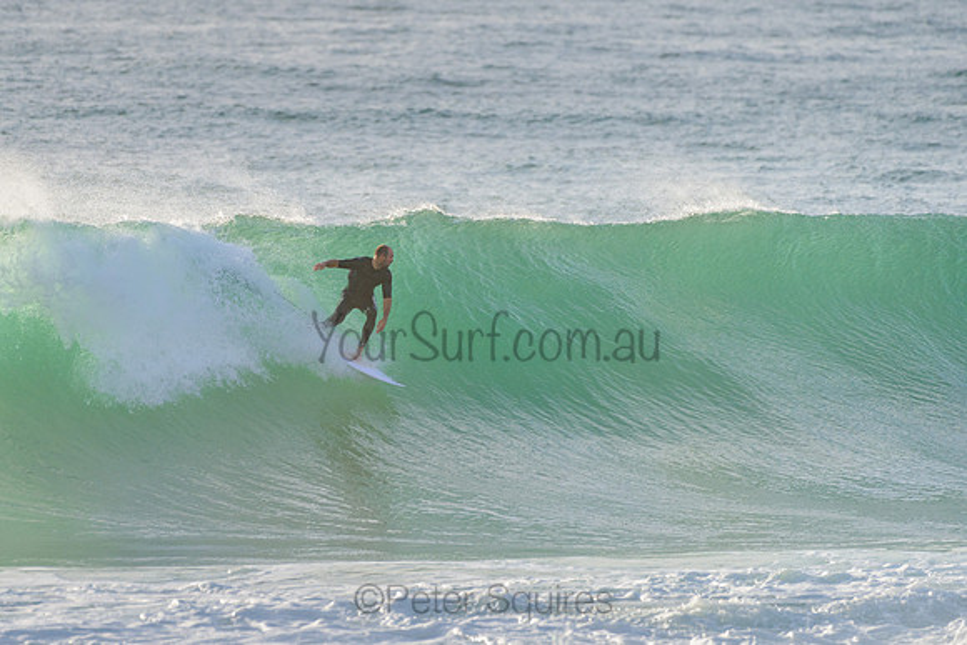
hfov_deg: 3.4
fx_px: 16450
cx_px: 375
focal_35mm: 612
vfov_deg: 2.2
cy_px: 311
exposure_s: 1/2000
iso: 500
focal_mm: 500
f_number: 5.6
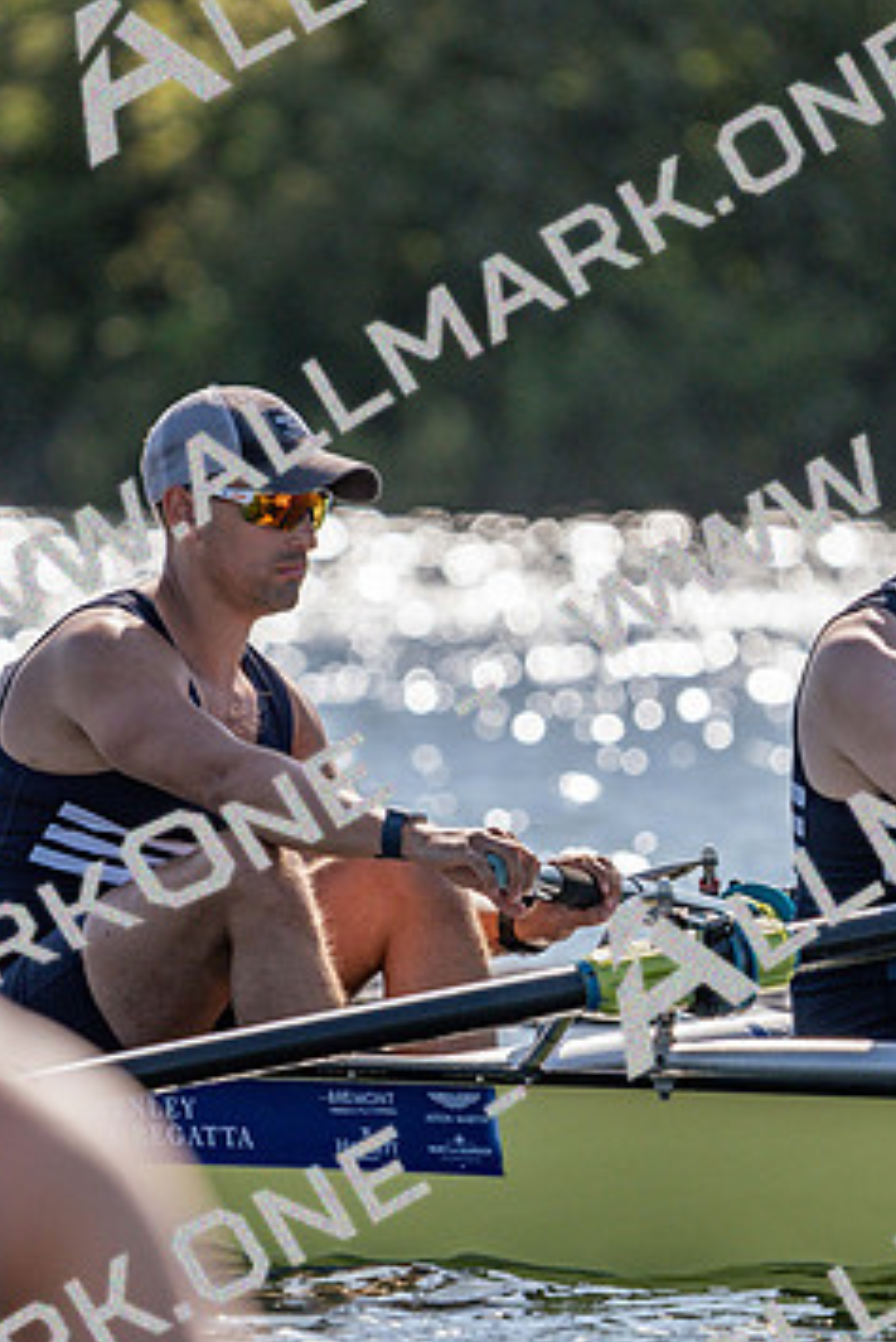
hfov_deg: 2.2
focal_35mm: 639
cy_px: 720
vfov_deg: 3.2
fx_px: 23831
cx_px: 284
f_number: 6.3
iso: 250
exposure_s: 1/2000
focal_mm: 391
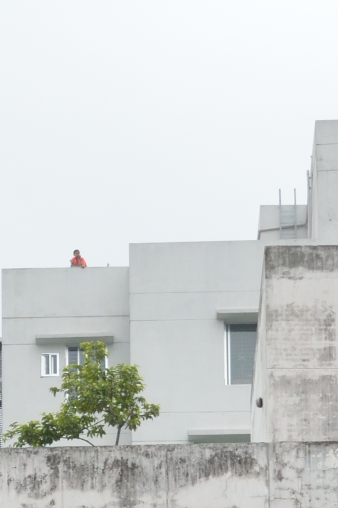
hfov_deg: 5.4
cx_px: -48
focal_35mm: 252
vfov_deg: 7.9
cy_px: 974
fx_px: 3556
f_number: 4.2
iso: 400
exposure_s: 1/640
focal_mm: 30
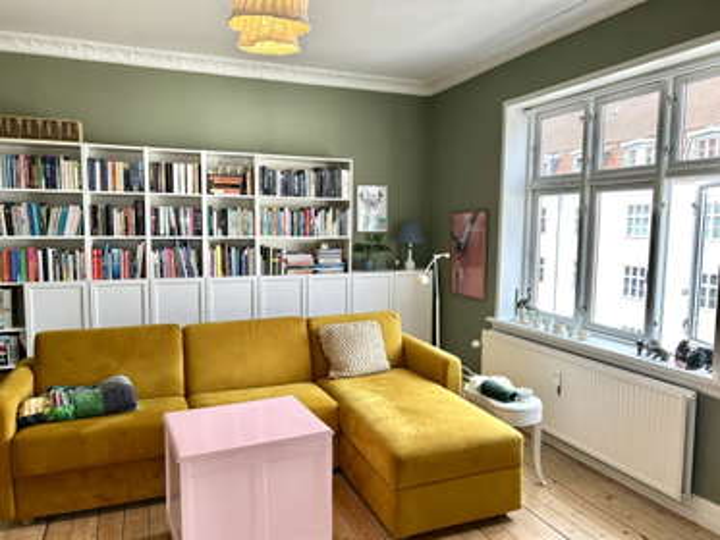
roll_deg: -0.1
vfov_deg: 53.1
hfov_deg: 67.3
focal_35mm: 26
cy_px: 270
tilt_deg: -4.7
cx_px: 360
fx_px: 541
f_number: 1.5
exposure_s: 1/131
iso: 40
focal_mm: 5.7
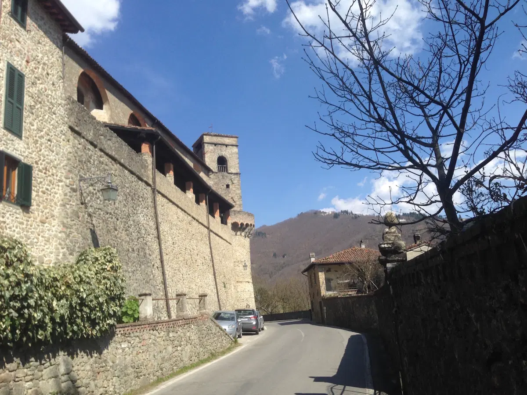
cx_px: 264
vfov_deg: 42.9
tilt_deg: +12.8
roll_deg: +2.9
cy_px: 198
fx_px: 502
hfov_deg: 55.4
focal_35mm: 33
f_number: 2.4
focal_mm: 4.12
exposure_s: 1/1550
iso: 50
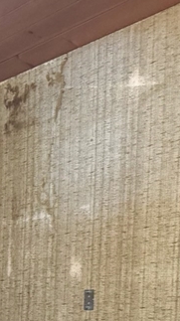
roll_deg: -0.2
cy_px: 361
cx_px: -209
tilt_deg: -5.0
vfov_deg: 23.8
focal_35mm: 83
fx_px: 706
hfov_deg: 12.4
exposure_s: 1/30
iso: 800
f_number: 1.78
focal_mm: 6.76
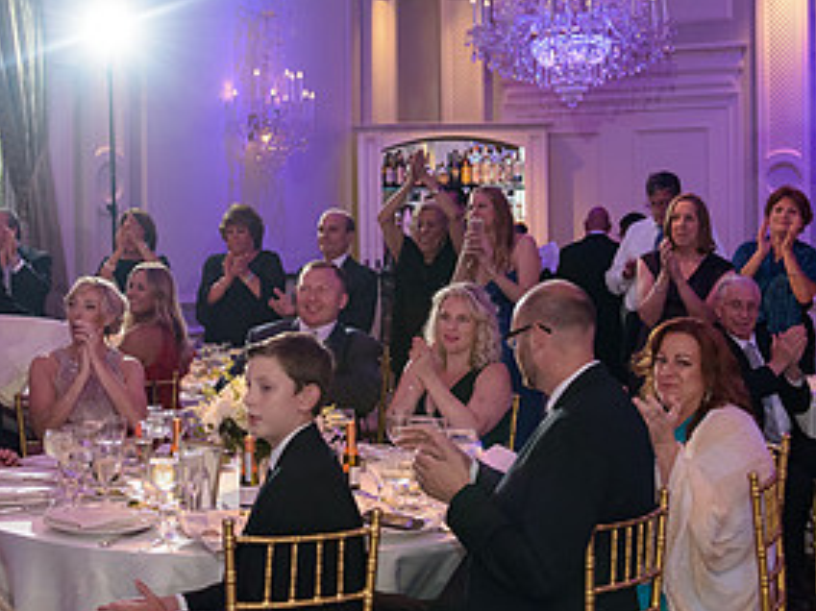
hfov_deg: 27.3
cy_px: 229
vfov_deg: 20.7
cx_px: 291
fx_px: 1673
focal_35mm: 71
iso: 1600
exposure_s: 1/125
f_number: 3.2
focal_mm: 36
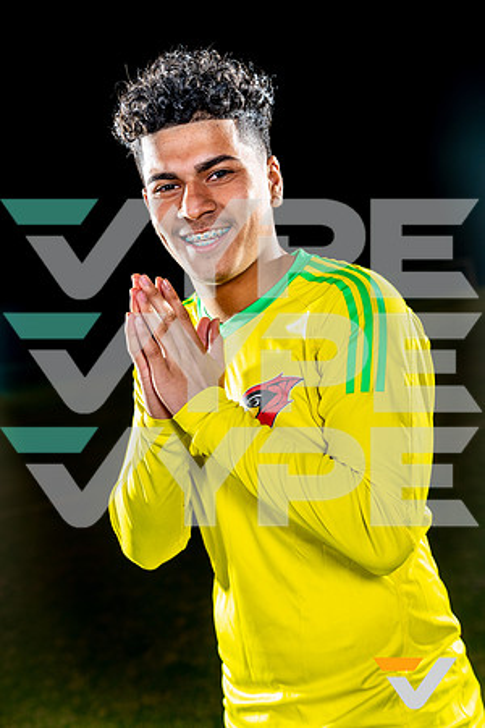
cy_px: 364
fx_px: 1111
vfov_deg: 36.2
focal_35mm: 55
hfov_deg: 24.6
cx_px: 242
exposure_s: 1/125
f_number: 4.5
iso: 100
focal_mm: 55
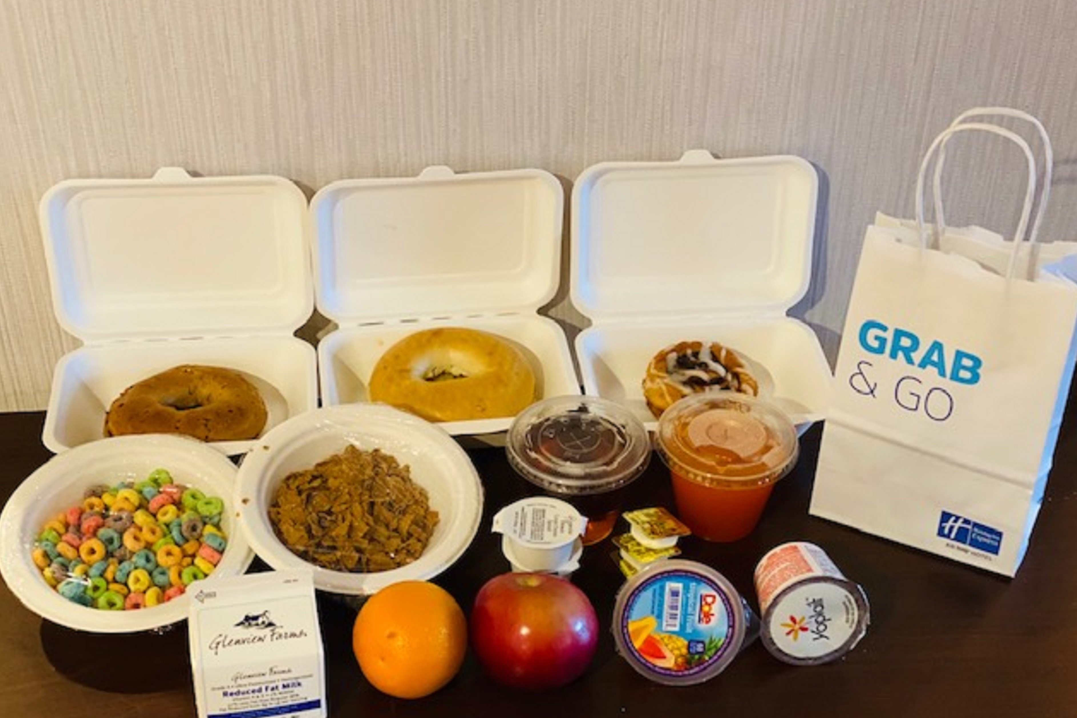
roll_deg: -0.6
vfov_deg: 24.6
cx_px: 534
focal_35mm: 55
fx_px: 1645
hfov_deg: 36.2
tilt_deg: -36.6
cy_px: 391
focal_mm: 6
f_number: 2
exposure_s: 1/40
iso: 250
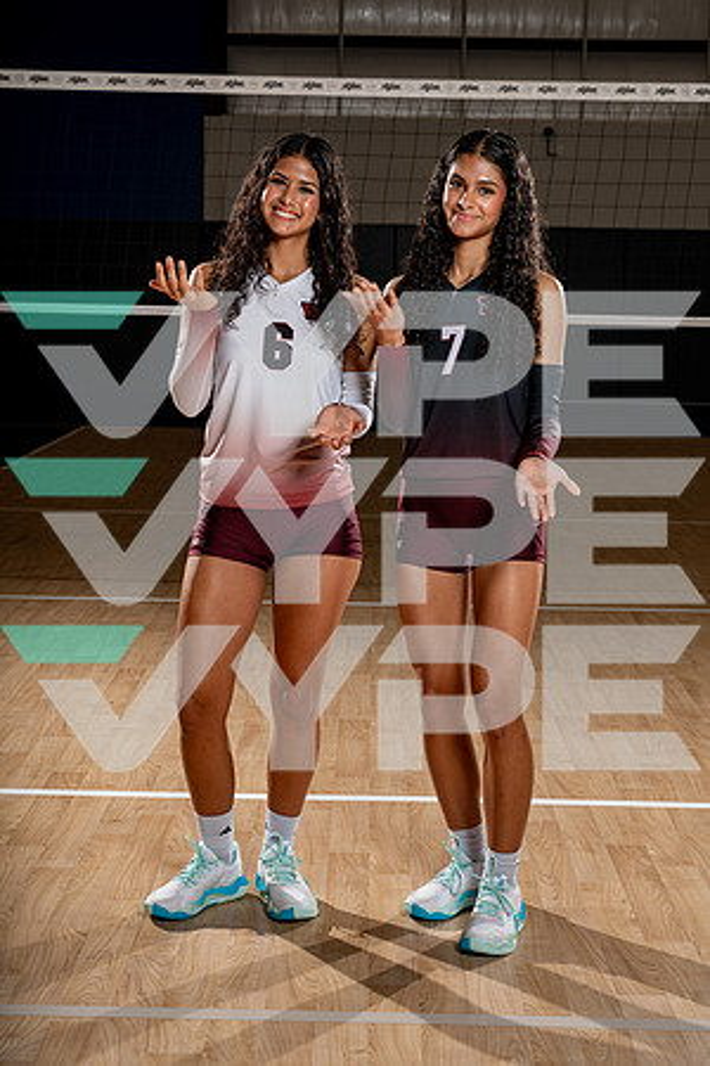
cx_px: 355
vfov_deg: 32.9
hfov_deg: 22.3
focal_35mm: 61
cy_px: 533
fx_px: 1804
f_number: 8
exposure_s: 1/250
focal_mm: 61
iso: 100
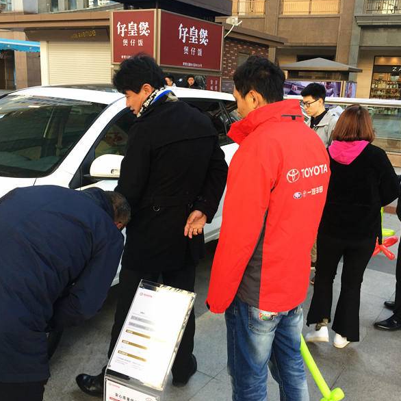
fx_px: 459
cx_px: 216
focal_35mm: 35
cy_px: 197
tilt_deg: -13.7
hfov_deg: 47.2
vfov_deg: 47.2
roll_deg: -2.5
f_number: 2.2
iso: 40
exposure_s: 1/100
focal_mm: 4.15
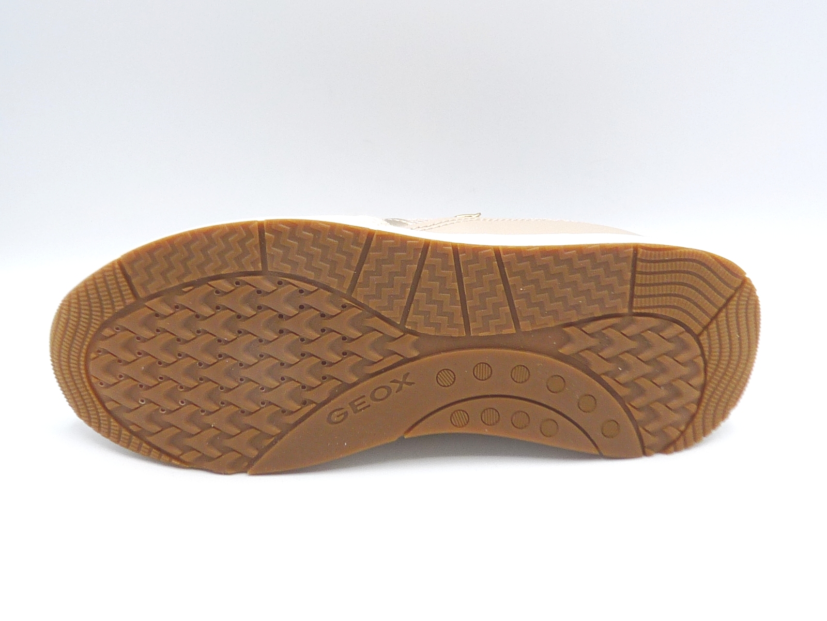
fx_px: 1171
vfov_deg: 29.7
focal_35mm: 49
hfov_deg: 38.9
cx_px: 414
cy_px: 310
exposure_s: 1/200
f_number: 4
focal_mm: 4.8
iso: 100
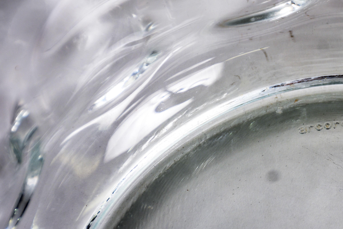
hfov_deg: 9.3
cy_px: 117
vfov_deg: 6.3
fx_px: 2086
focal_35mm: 219
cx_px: 330
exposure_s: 1/50
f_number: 6.3
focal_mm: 75
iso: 160
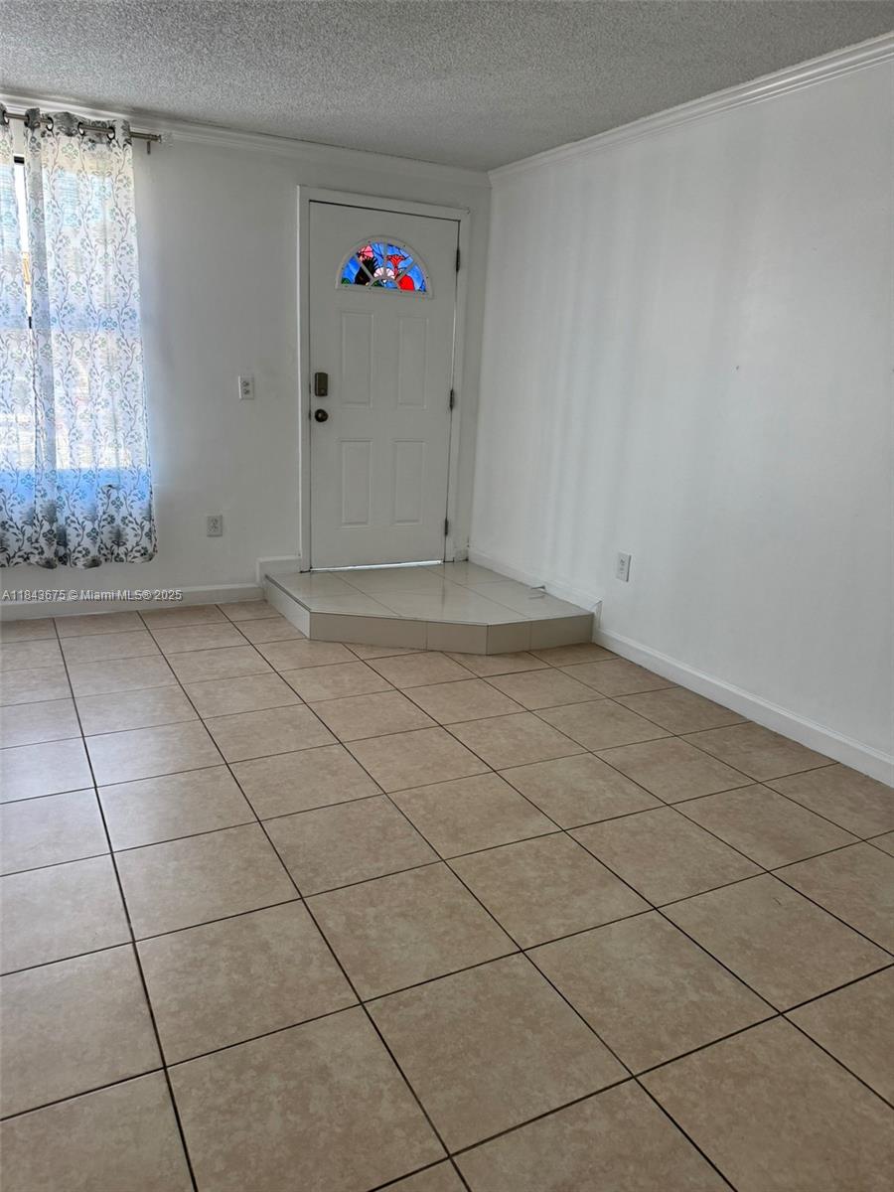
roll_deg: -2.1
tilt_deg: -14.1
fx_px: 826
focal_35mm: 24
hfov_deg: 56.8
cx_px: 447
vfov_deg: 71.6
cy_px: 596
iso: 160
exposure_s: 1/121
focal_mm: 6.76
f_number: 1.78
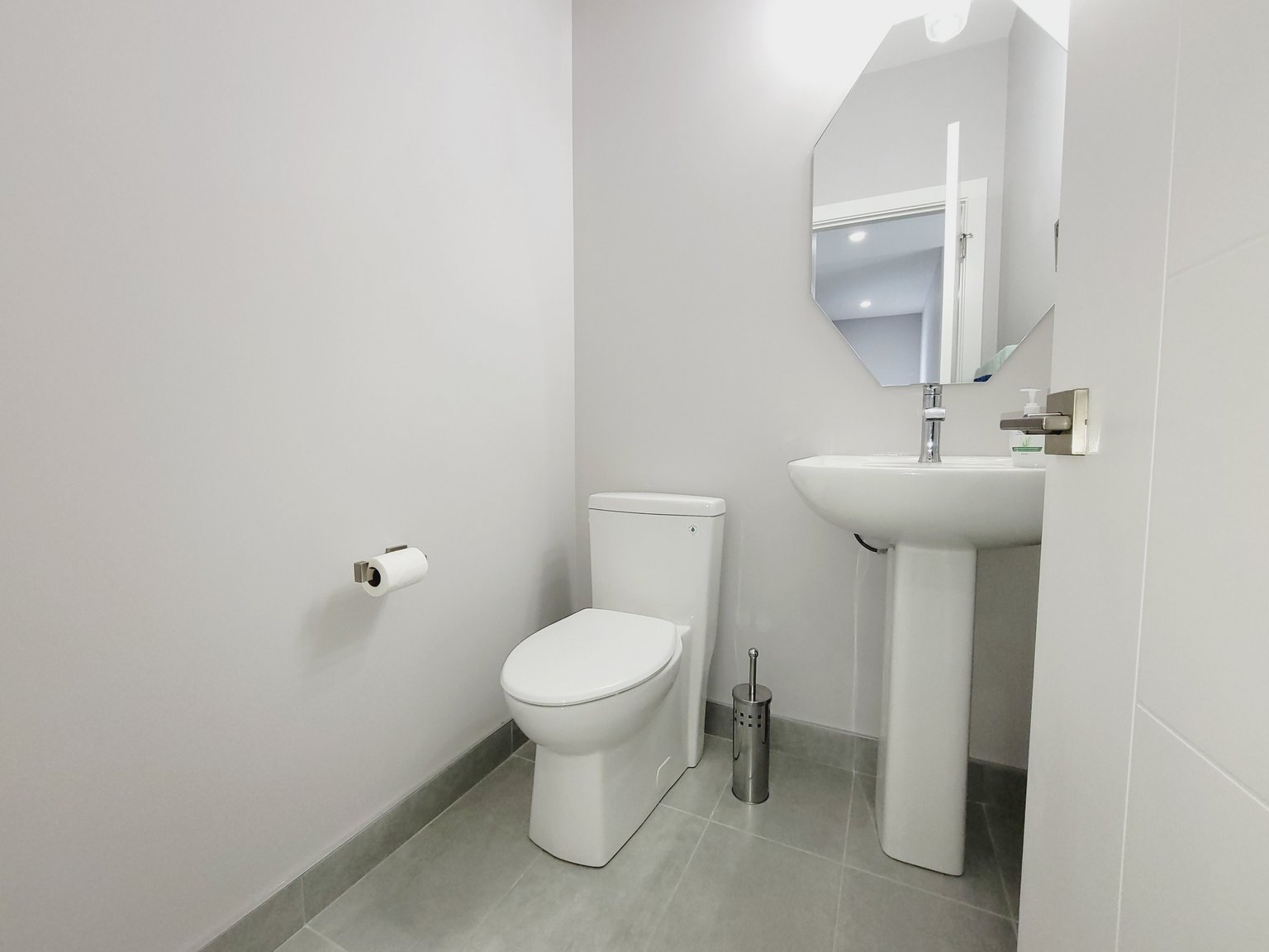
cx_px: 634
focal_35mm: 13
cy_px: 476
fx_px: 477
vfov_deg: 89.9
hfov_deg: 106.2
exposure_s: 1/60
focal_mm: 2.2
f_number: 2.2
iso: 160
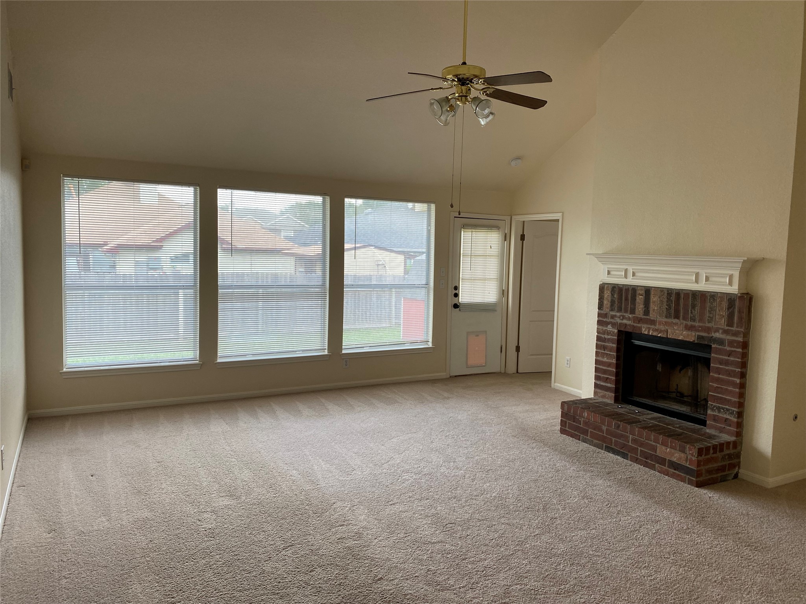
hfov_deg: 67.3
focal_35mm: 26
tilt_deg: -5.8
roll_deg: -1.3
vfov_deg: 53.1
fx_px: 605
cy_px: 302
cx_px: 403
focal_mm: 4.25
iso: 64
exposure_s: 1/122
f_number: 1.8
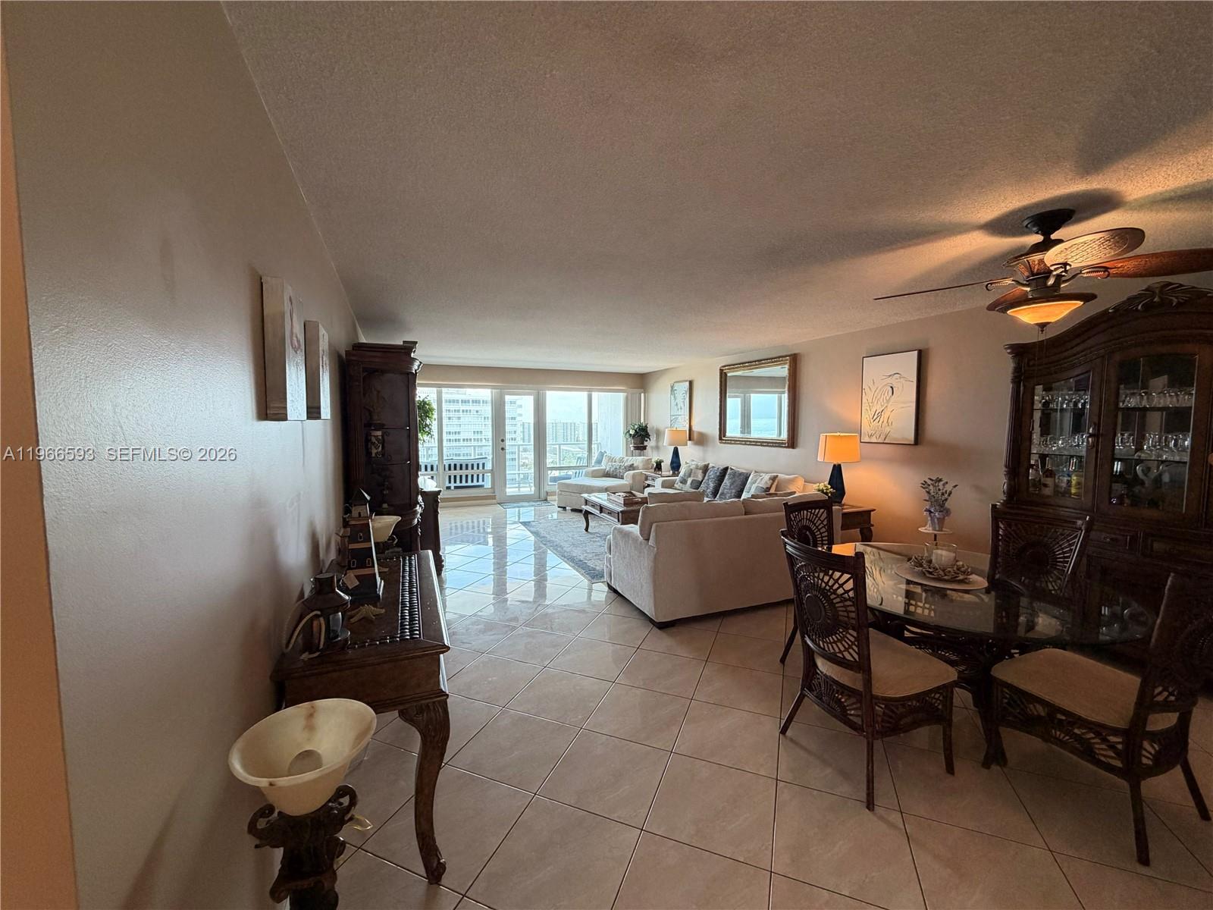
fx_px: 491
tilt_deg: -3.7
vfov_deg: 85.7
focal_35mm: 14
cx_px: 606
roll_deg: +0.1
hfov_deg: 102.1
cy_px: 455
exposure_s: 1/60
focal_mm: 2.22
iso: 200
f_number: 2.2
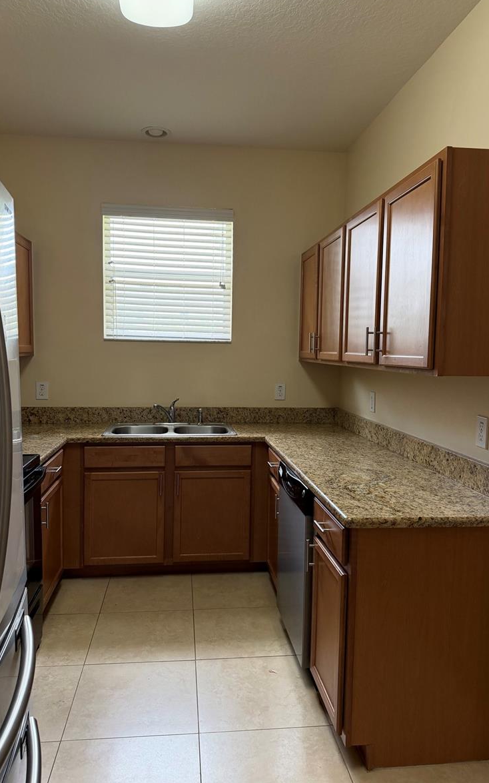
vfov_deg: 70.4
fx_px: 554
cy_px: 395
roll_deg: -2.0
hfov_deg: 47.6
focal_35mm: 26
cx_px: 244
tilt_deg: -3.5
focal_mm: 6.76
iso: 200
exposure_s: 1/120
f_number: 1.78
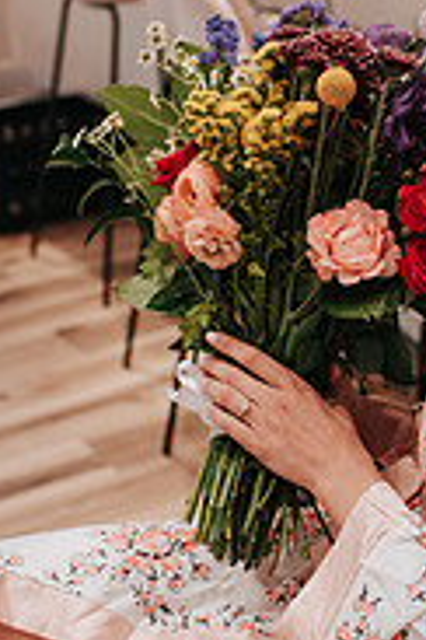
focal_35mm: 86
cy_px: 252
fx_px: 1526
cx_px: 325
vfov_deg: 23.6
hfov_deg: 15.8
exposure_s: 1/125
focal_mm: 35
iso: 800
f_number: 2.8
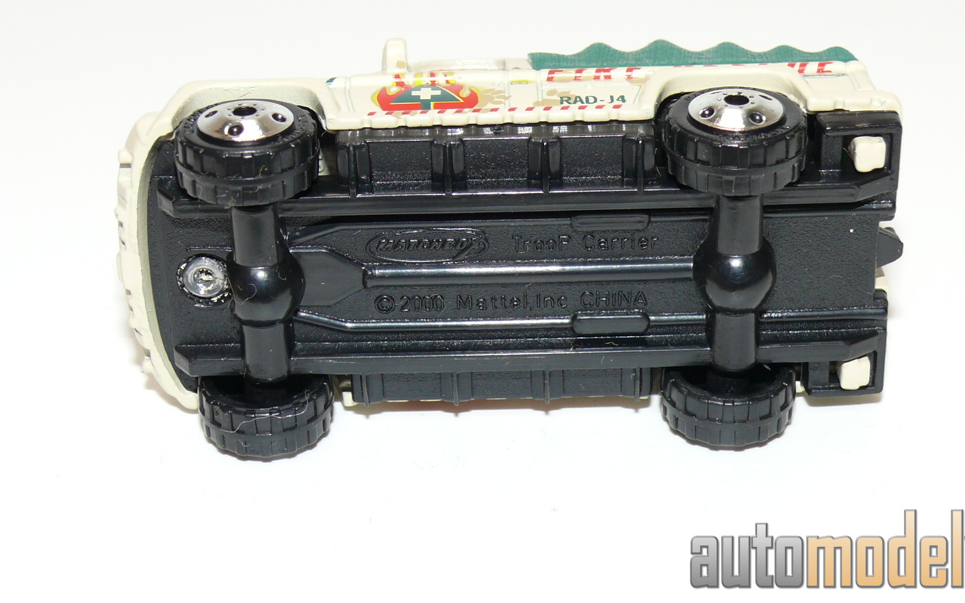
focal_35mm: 83
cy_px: 203
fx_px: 2183
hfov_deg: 24.9
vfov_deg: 15.7
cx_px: 532
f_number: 4
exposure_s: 1/30
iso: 100
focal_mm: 11
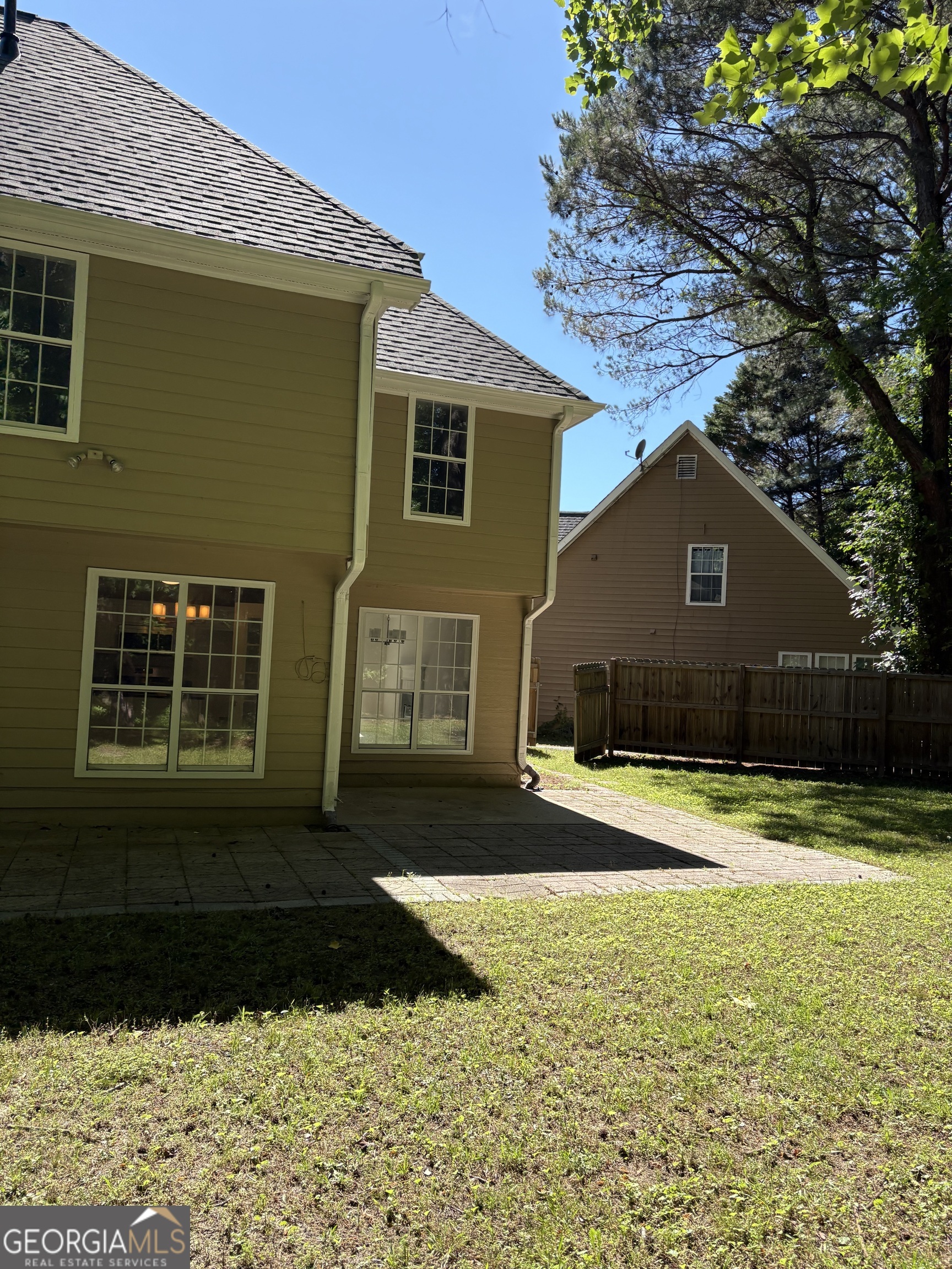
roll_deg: -2.1
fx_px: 953
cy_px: 634
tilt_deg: +4.0
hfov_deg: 53.1
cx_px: 476
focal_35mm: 26
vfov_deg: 67.3
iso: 50
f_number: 1.6
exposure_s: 1/1364
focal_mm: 5.96
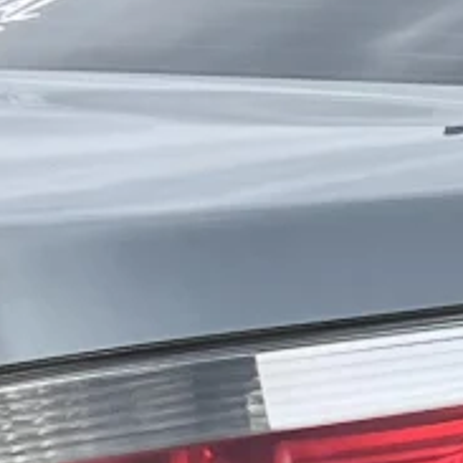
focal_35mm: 241
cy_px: 425
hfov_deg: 7.1
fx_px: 3647
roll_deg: +1.5
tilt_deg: -6.7
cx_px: 746
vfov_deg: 7.2
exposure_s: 1/2841
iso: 50
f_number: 1.5
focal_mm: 5.7
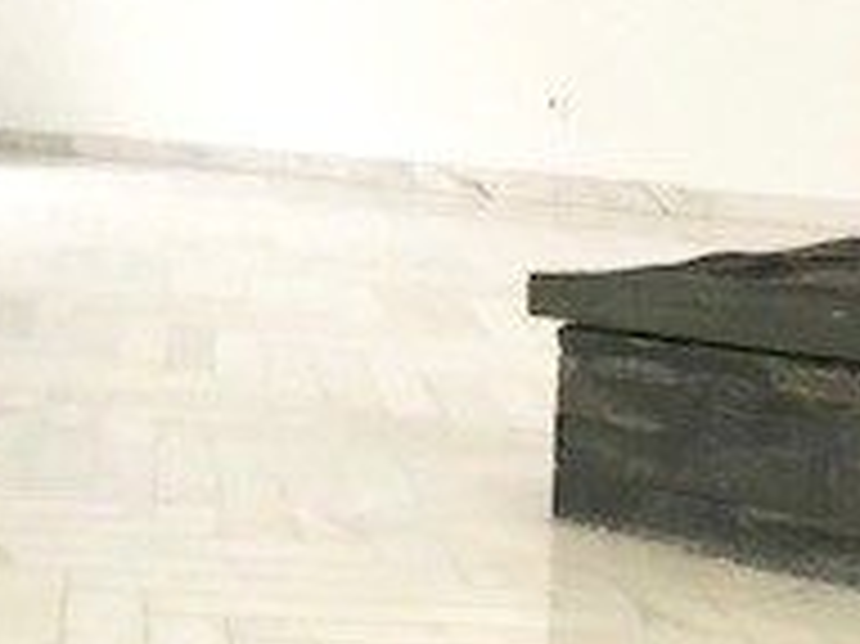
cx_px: -176
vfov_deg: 15.7
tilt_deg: -2.7
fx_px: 2334
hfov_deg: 19.6
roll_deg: -1.1
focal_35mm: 94
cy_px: 185
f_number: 1.8
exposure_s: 1/30
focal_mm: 4
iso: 40
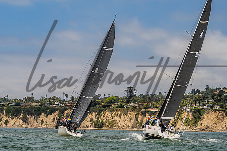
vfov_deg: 13.5
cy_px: 92
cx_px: 90
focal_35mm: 102
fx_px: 641
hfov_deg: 20.0
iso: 500
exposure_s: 1/3200
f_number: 8
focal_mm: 79
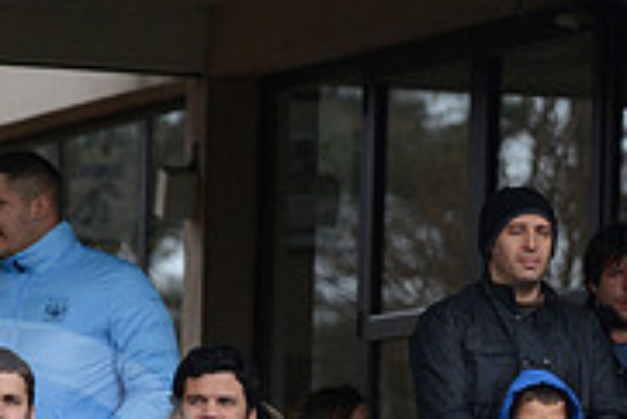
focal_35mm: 433
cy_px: 577
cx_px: 585
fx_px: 7547
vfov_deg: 3.2
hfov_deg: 4.8
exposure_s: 1/500
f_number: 4
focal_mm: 135
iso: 1250
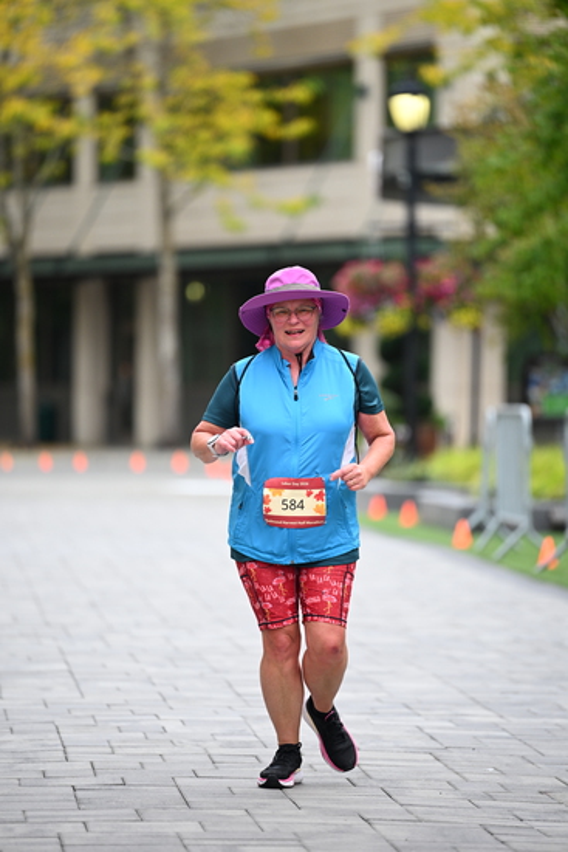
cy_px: 426
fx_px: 4730
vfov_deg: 10.3
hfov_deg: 6.9
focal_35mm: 200
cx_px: 284
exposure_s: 1/1600
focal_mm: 200
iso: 640
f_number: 2.8
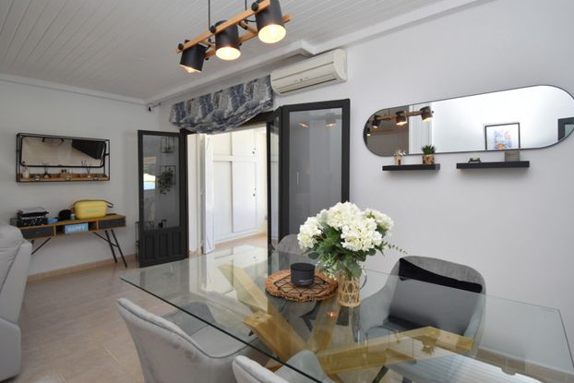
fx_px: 271
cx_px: 288
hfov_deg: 93.3
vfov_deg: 70.4
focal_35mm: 17
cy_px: 176
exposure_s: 1/250
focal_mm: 10
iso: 400
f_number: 5
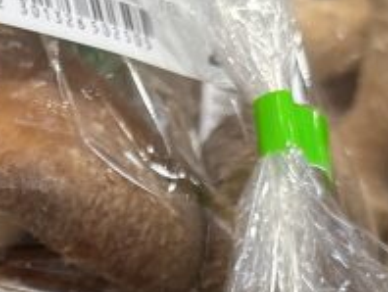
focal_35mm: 126
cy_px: 508
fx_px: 1414
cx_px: 127
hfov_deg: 15.6
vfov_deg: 11.1
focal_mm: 5.96
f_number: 1.6
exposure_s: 1/60
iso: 80
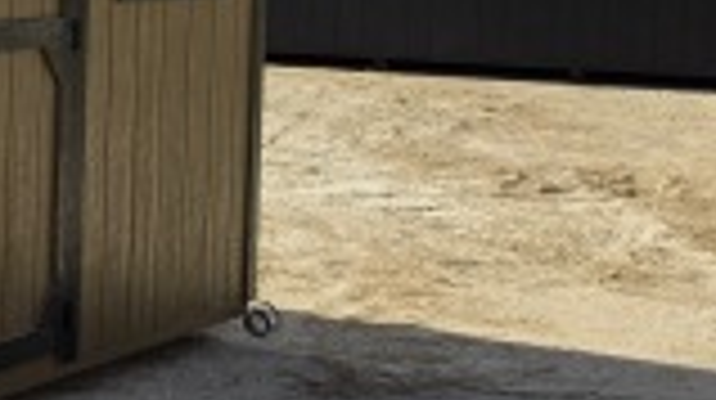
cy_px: -54
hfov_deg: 18.0
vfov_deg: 11.7
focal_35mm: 101
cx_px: -459
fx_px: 1915
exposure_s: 1/7939
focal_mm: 6.5
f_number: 1.4
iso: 50
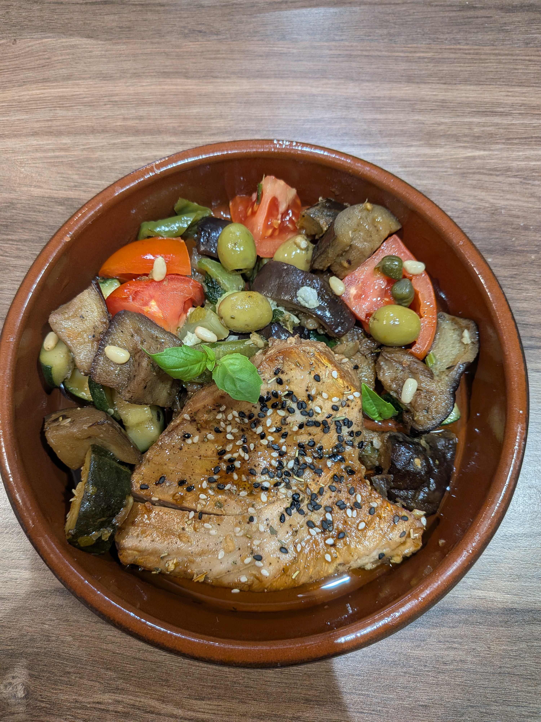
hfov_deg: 56.8
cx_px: 270
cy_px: 361
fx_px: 500
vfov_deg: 71.6
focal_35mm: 24
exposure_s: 1/100
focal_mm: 4.53
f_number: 1.7
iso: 43
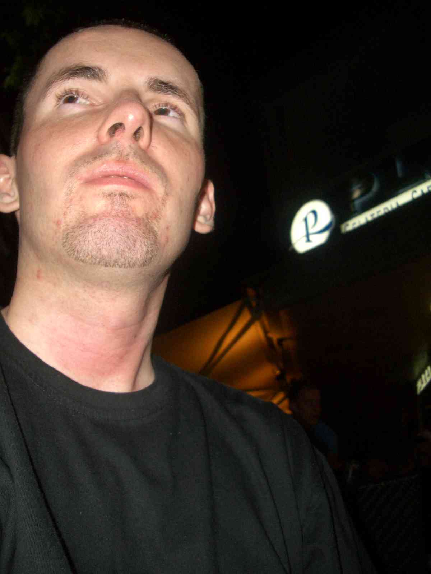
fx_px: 581
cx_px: 216
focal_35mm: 35
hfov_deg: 40.7
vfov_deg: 52.6
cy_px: 287
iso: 100
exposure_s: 1/60
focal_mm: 5.8
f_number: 2.6
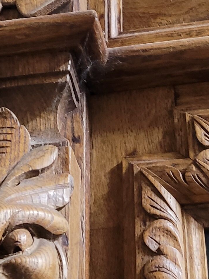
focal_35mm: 110
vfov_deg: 17.6
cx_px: 38
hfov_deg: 13.4
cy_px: 22
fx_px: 885
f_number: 1.8
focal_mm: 5.4
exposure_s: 1/25
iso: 640
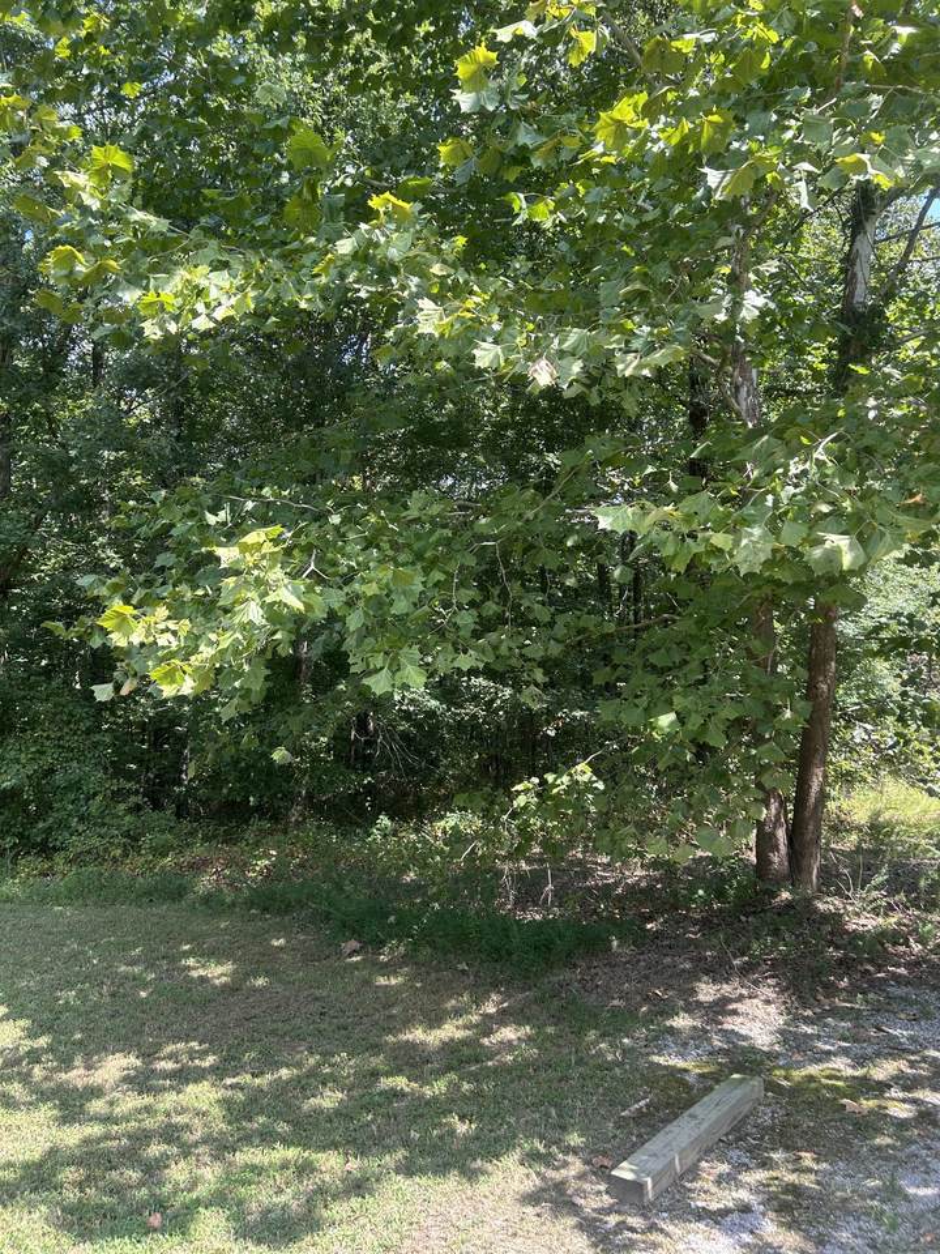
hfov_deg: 53.1
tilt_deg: +0.7
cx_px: 470
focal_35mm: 26
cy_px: 627
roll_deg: -0.2
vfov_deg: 67.3
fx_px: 941
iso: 50
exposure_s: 1/431
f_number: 1.5
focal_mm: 5.7
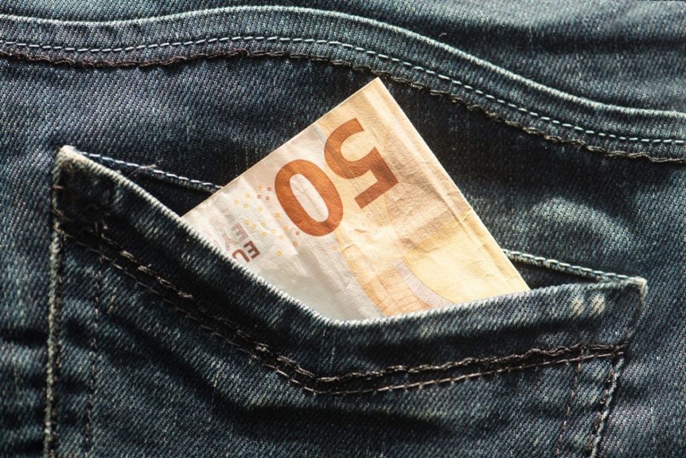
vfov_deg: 13.1
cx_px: 343
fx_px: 2002
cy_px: 229
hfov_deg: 19.4
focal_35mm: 105
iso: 100
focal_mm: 105
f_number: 5
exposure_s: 1/160
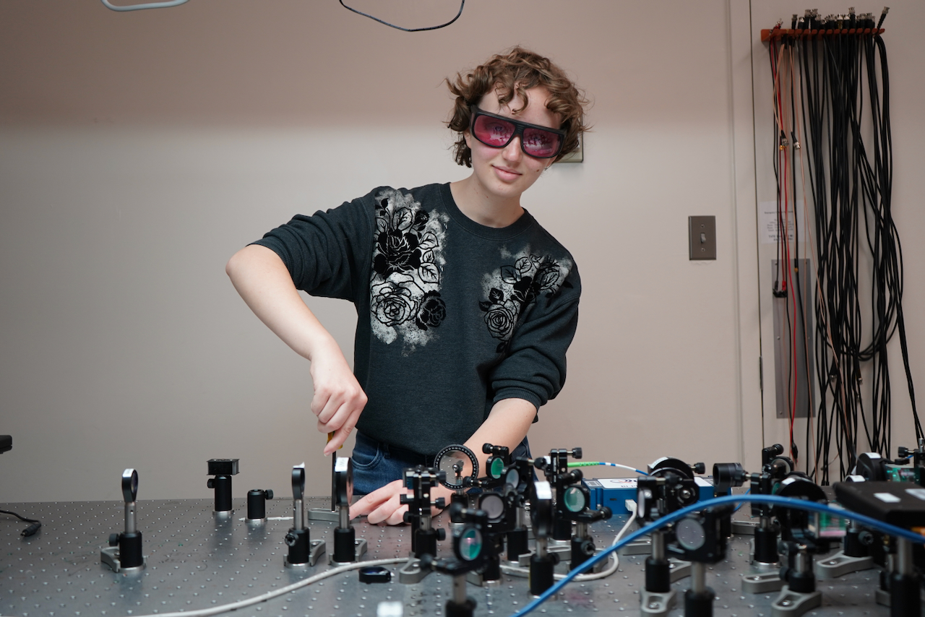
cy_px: 308
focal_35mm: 33
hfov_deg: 57.2
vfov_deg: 40.0
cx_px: 462
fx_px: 848
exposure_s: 1/160
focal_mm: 33
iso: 500
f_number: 4
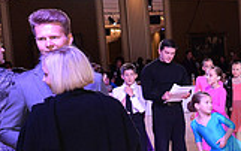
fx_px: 651
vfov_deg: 13.1
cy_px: 140
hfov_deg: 18.1
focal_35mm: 99
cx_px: 388
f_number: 5.6
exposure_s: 1/250
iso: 1600
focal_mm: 27
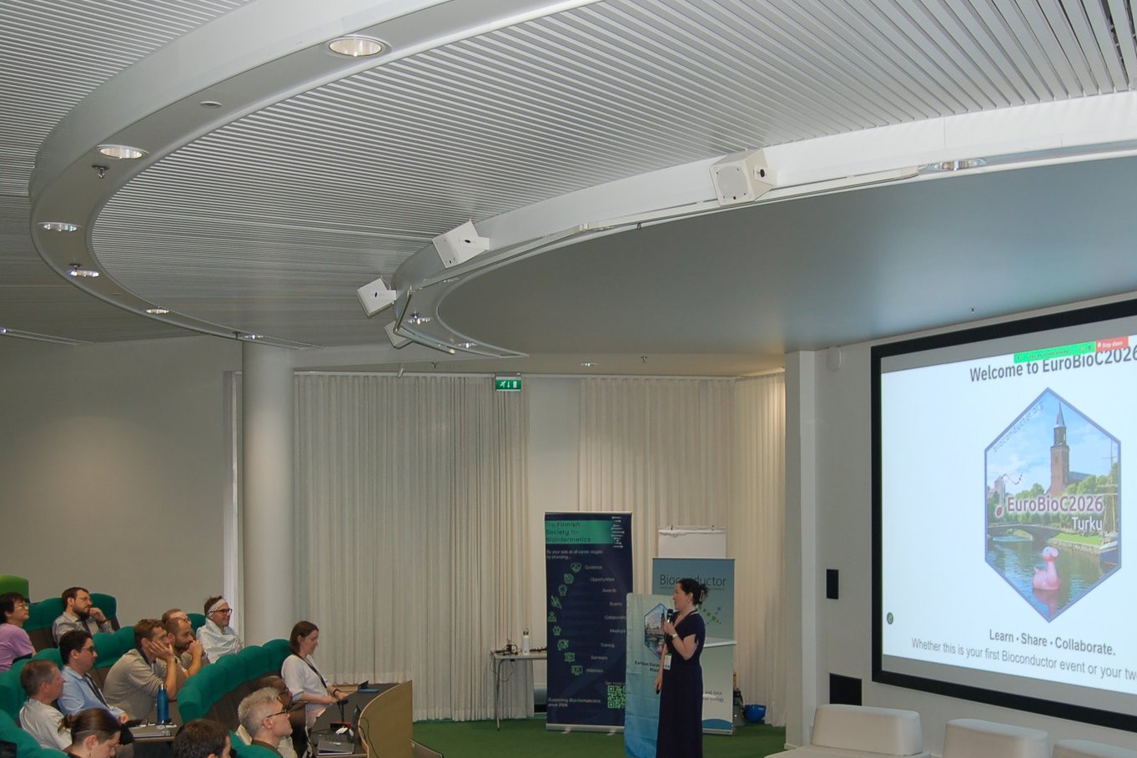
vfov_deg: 30.2
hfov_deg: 44.4
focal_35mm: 44
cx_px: 649
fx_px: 1389
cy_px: 513
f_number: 2.8
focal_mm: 20
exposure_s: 1/60
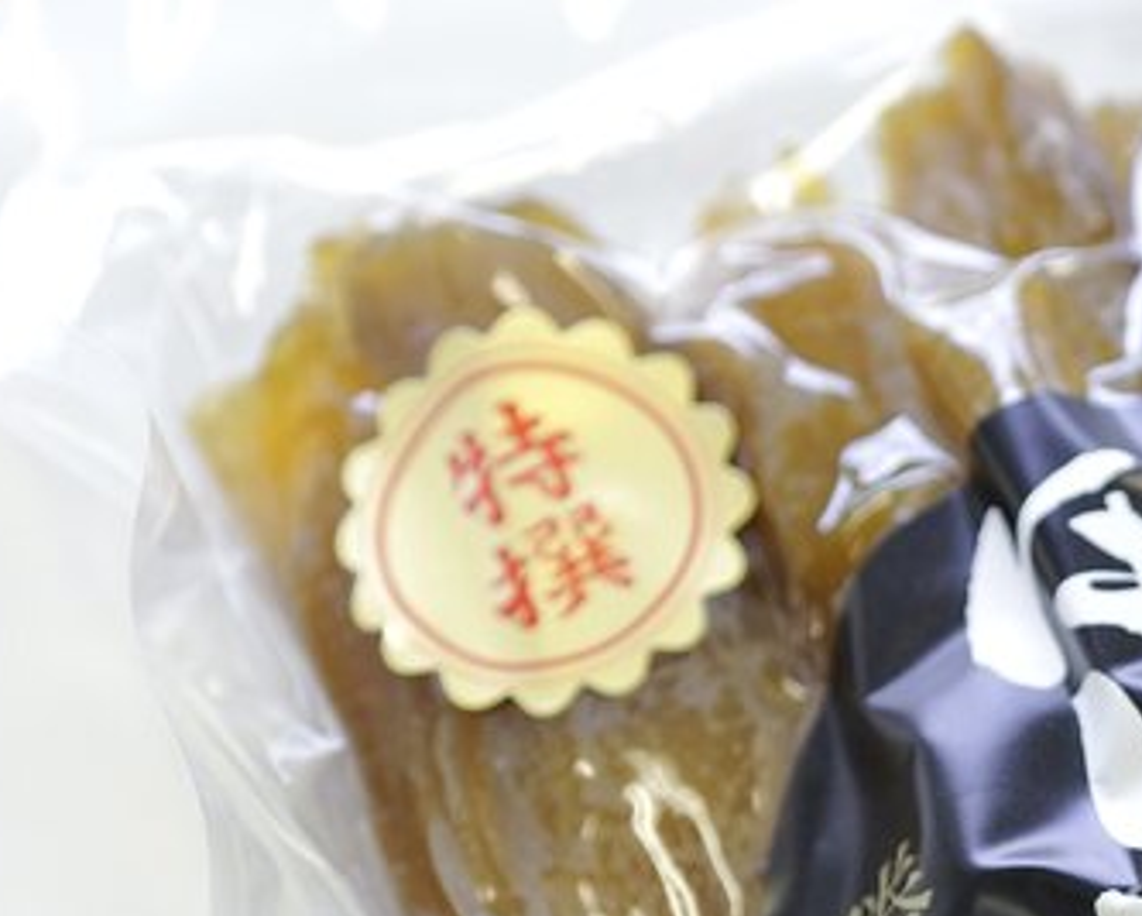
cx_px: 1691
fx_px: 6664
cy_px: 1268
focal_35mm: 197
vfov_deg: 7.7
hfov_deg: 9.5
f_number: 2.6
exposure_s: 1/30
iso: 100
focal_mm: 50
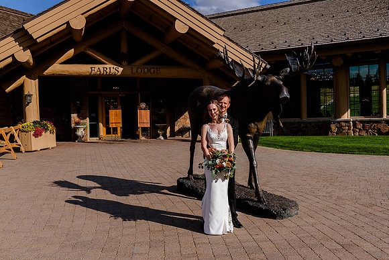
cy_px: 132
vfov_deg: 37.5
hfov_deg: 53.9
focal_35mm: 35
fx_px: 383
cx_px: 194
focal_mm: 35
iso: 200
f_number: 8
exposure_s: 1/400
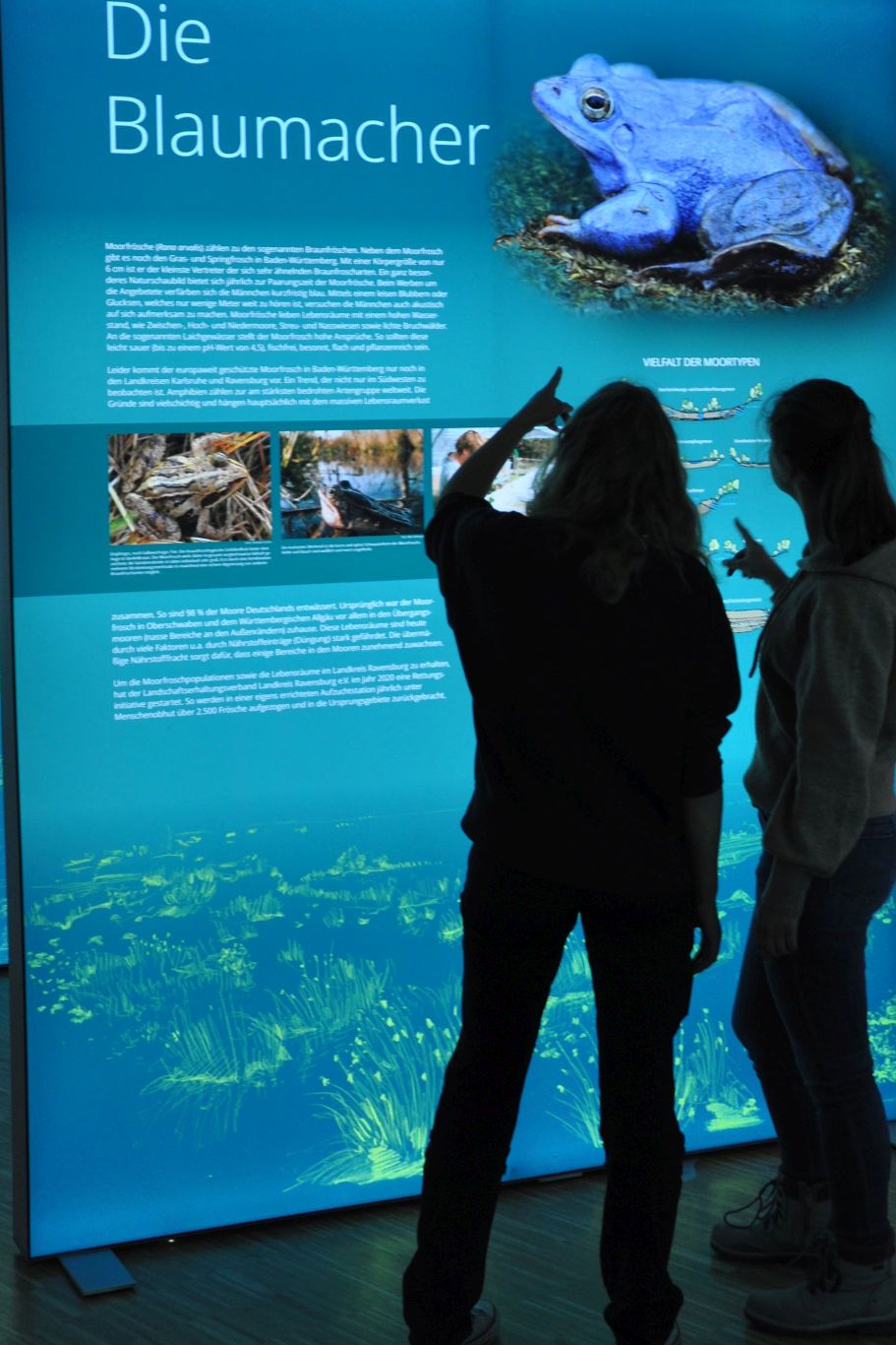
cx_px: 409
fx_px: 2194
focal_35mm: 59
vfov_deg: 33.9
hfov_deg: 23.1
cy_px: 503
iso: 400
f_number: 4.5
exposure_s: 1/80
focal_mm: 25
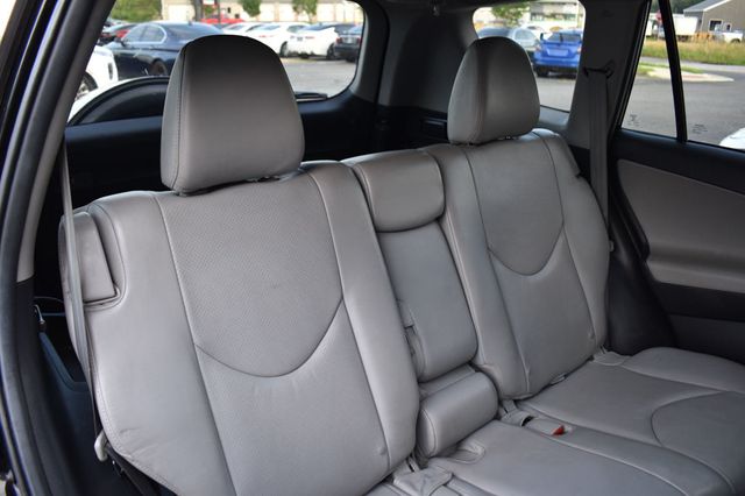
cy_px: 248
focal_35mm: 30
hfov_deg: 62.0
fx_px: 620
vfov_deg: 43.6
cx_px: 372
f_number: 4.5
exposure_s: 1/80
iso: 400
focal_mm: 20
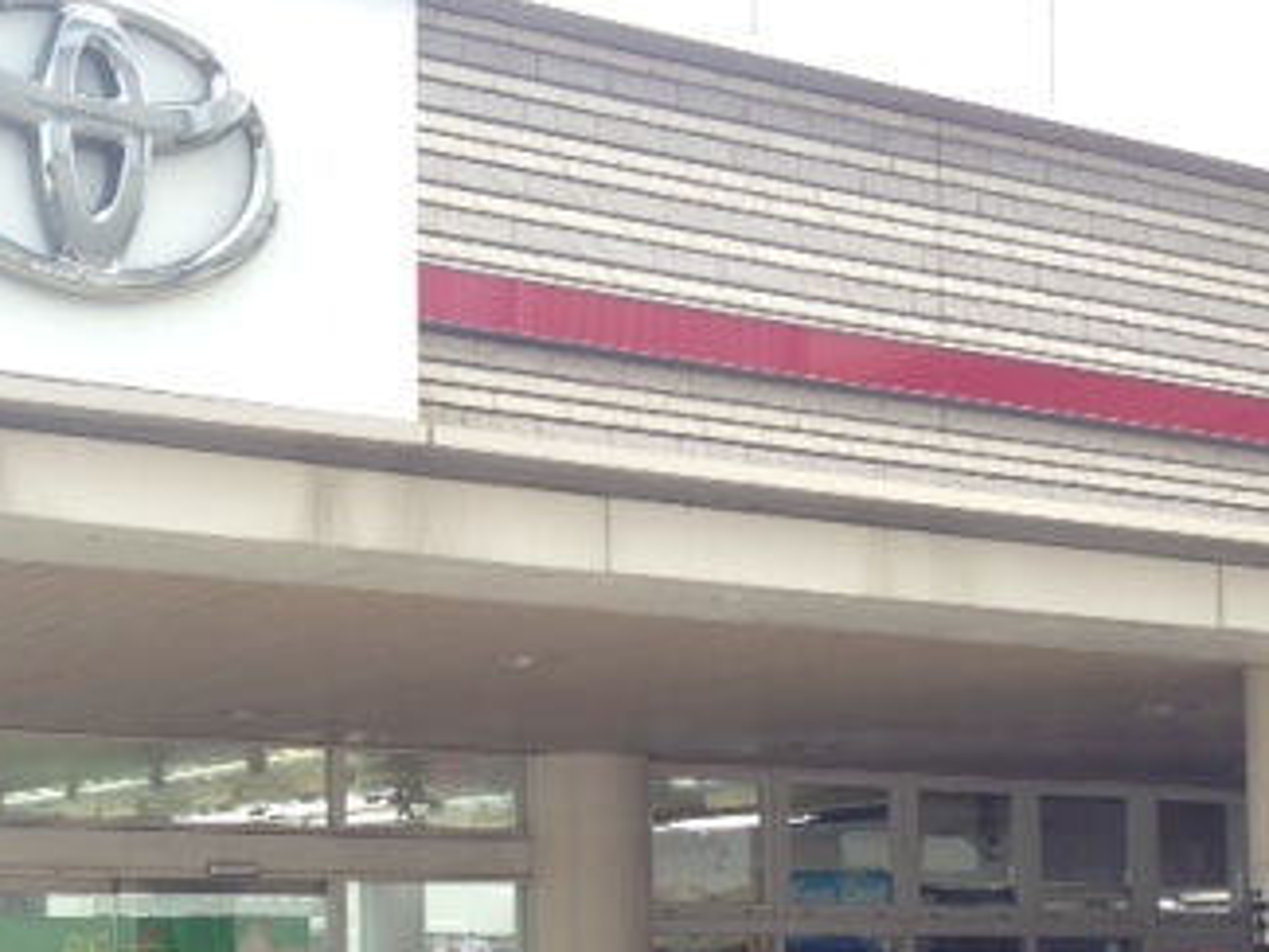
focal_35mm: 65
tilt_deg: +3.9
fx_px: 2384
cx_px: 211
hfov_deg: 29.0
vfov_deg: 22.3
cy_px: 773
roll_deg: -1.3
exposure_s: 1/149
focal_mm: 4.12
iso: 50
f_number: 2.4
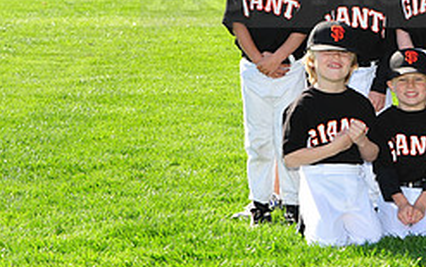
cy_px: -24
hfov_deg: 10.9
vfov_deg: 6.9
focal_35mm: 191
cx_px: 429
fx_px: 2220
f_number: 7.1
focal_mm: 80
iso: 200
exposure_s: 1/250
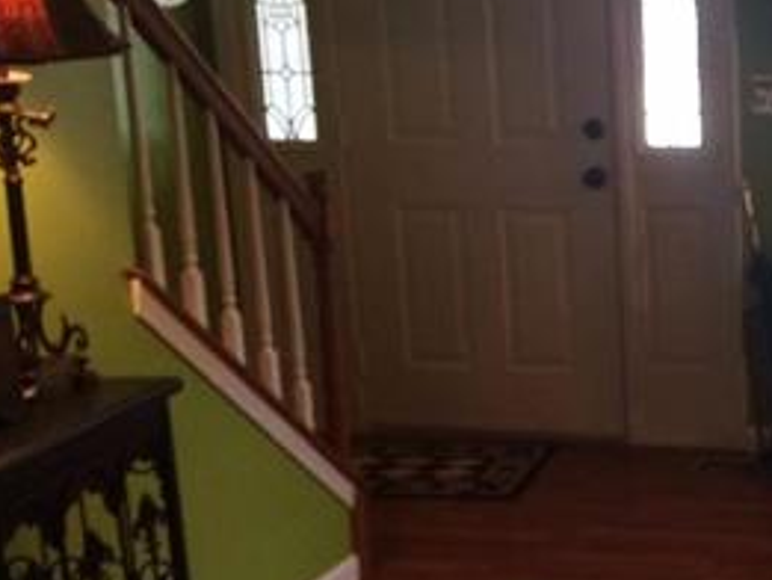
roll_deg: +2.5
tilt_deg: -11.2
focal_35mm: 71
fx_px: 1584
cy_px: 328
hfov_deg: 25.1
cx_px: 884
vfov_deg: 20.7
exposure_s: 1/30
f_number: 2.2
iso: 125
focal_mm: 4.15
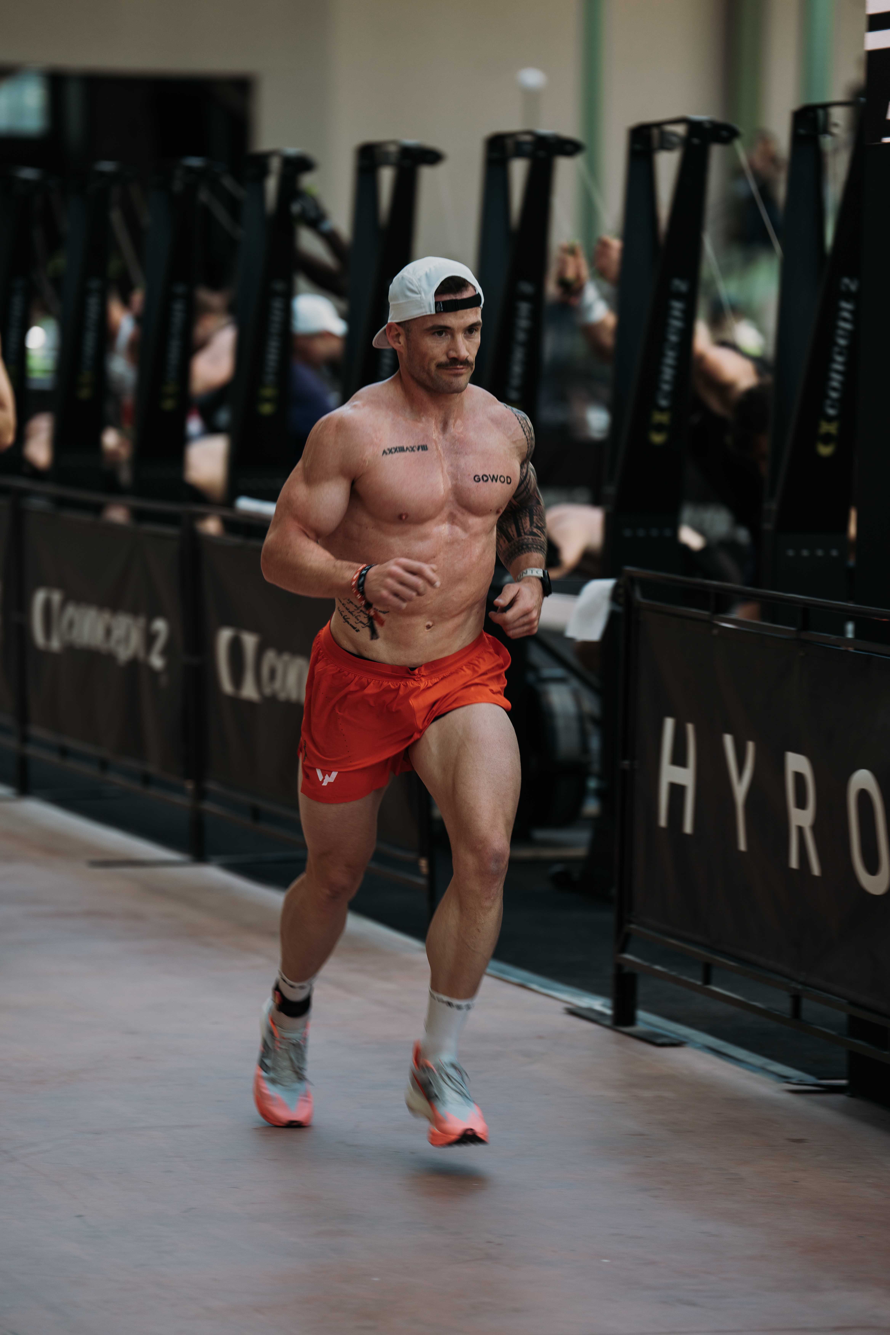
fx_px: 5896
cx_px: 445
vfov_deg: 12.9
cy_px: 668
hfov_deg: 8.6
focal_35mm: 159
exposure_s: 1/160
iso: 200
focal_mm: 159
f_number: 2.8
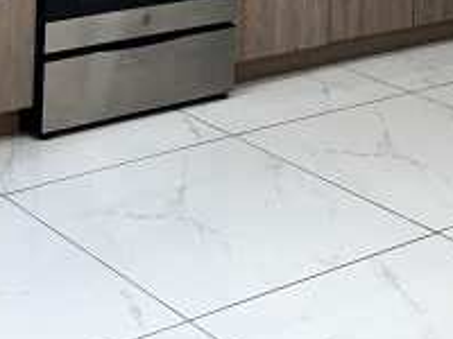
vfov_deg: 13.7
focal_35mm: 96
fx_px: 1256
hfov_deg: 20.4
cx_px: 156
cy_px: -271
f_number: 1.78
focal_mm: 6.86
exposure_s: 1/120
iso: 160
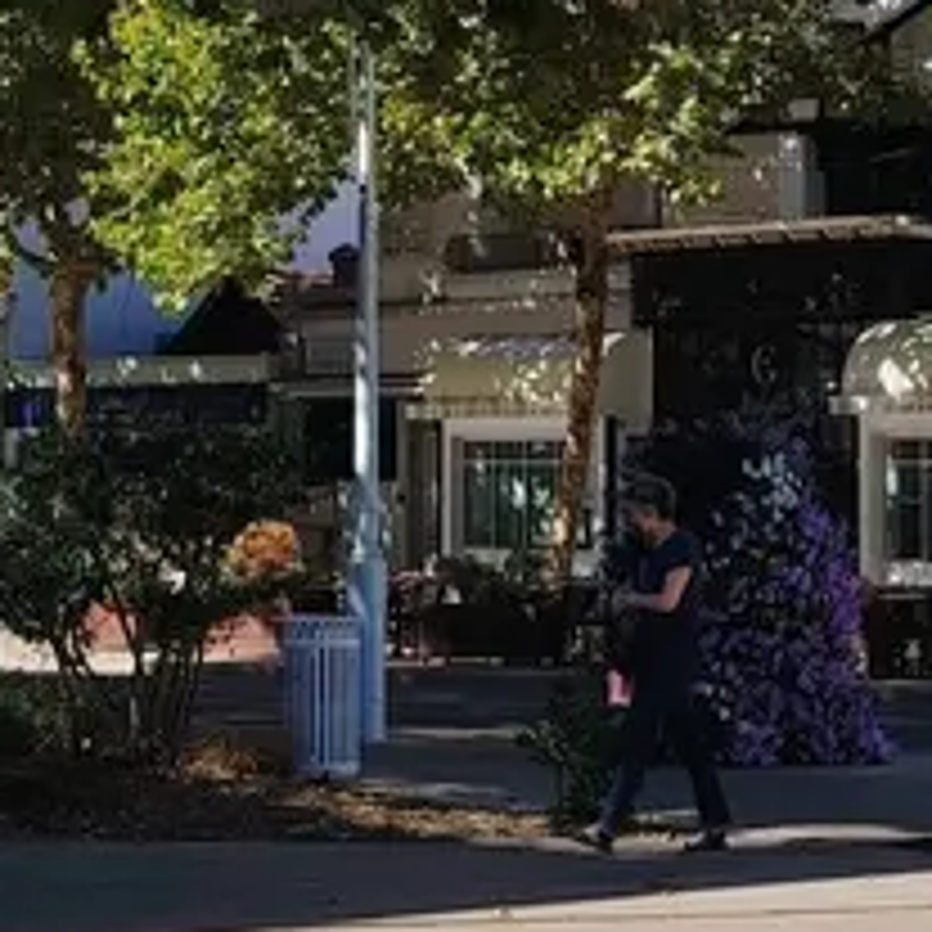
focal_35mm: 123
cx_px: 473
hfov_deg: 14.2
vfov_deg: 14.2
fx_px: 3747
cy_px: 378
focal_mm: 5.25
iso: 100
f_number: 1.75
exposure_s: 1/1320
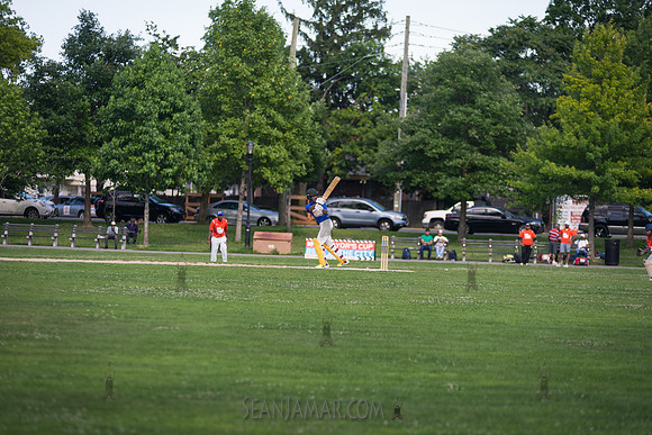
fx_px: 2808
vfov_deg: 8.9
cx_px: 326
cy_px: 218
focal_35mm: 155
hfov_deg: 13.2
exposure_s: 1/1250
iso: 200
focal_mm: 155
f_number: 2.8
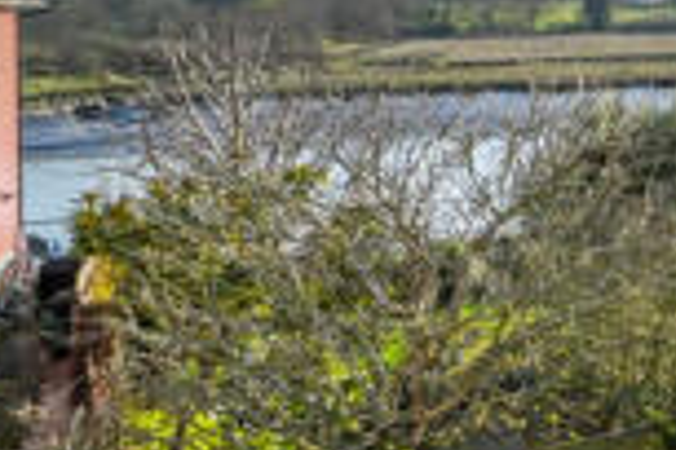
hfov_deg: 19.3
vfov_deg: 22.0
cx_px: 1348
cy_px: 31
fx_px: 1127
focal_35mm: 60
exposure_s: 1/125
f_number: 8
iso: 400
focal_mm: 14
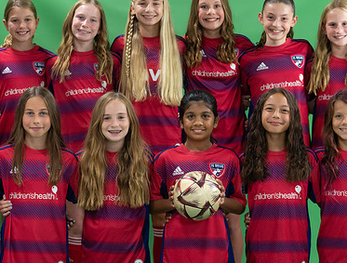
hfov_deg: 14.2
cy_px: 143
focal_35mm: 138
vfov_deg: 10.8
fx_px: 1389
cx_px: 163
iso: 1000
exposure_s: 1/250
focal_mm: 80
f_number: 2.8
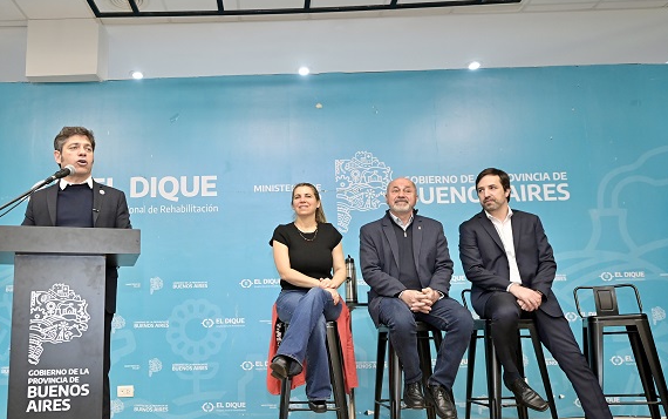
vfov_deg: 41.5
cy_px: 269
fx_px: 546
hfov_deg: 62.4
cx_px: 270
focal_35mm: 30
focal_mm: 24
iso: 3200
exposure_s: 1/200
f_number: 3.5
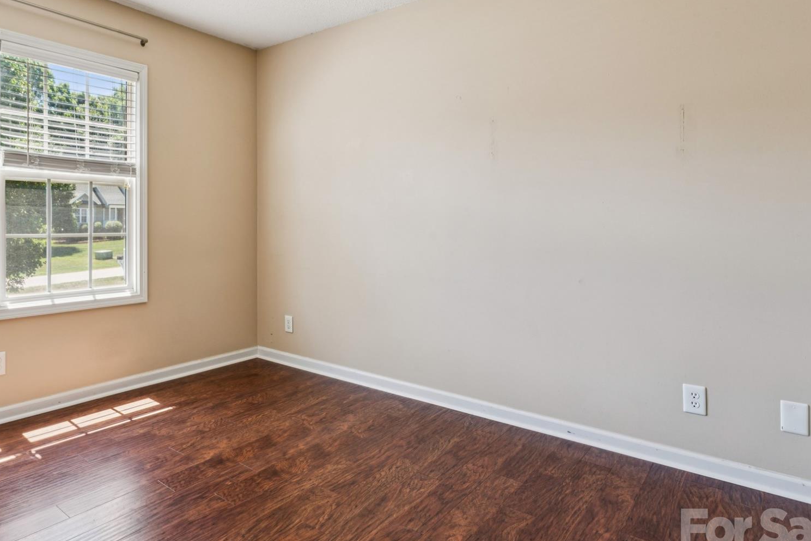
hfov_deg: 75.3
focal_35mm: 23
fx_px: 511
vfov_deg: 55.7
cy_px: 244
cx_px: 297
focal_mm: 16.5
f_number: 13
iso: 100
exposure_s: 1/5
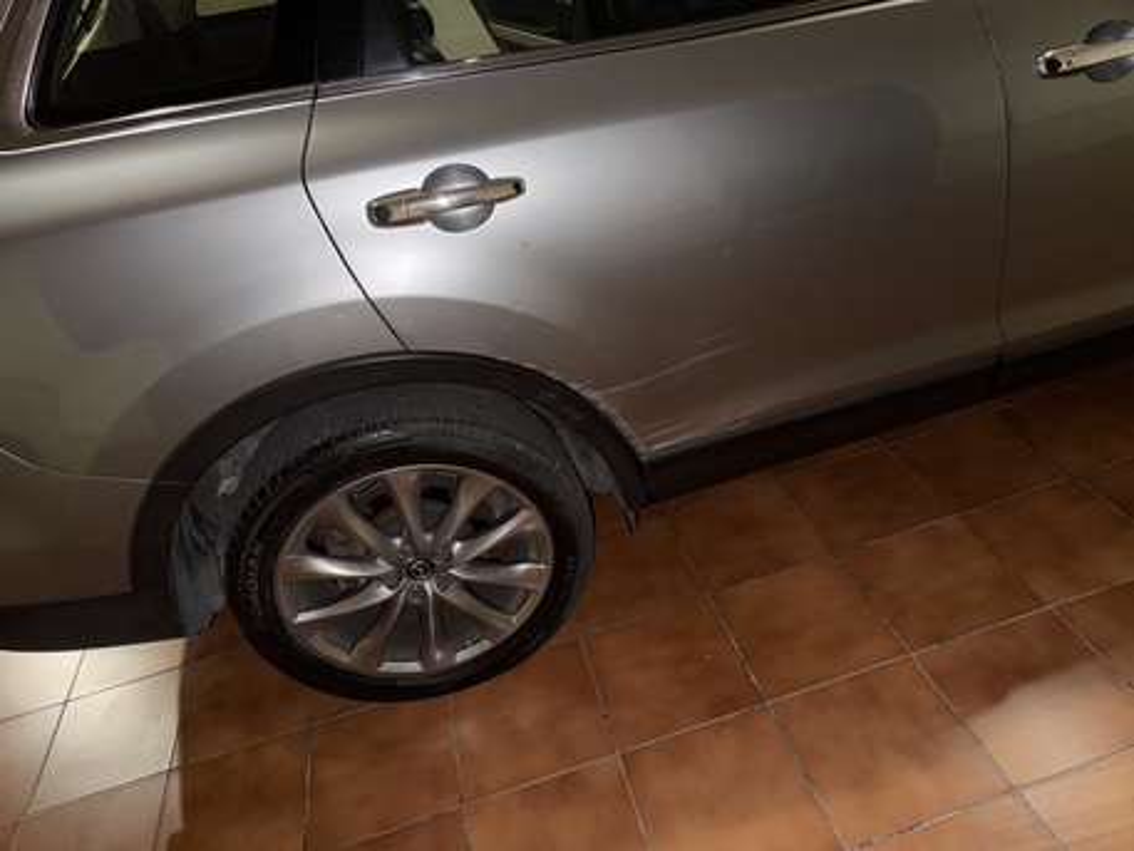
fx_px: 786
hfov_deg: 71.6
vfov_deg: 56.8
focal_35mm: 24
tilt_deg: -35.0
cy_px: 426
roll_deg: +14.0
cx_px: 567
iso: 50
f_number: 1.78
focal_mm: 6.76
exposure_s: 1/4
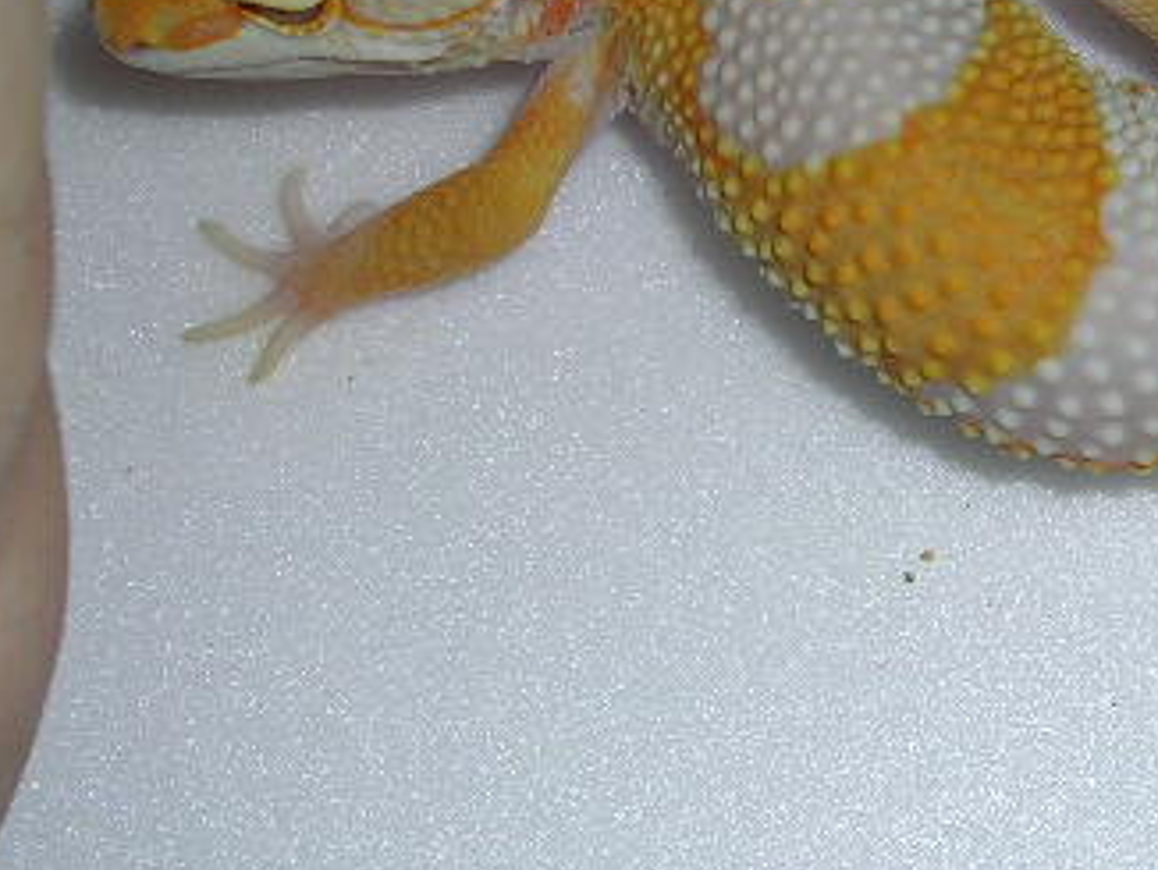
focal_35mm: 104
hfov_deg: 18.7
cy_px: 348
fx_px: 3482
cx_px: 924
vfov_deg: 14.2
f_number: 5.5
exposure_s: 1/60.1
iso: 50
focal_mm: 8
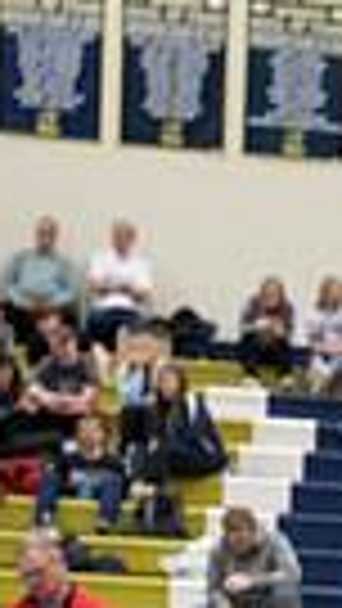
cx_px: 886
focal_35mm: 157
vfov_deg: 13.2
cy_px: 795
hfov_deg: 7.2
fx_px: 2530
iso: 5000
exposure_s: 1/160
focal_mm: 35
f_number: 5.6
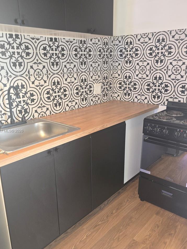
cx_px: 92
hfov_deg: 48.2
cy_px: 131
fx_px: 209
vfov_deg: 61.6
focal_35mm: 29
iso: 125
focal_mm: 6.3
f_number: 1.7
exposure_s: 1/13.4
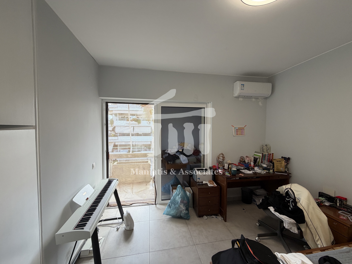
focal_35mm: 14
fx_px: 142
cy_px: 132
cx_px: 176
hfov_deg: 102.1
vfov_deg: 85.7
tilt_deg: -1.9
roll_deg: +0.4
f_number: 2.2
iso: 100
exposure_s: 1/121
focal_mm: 2.22
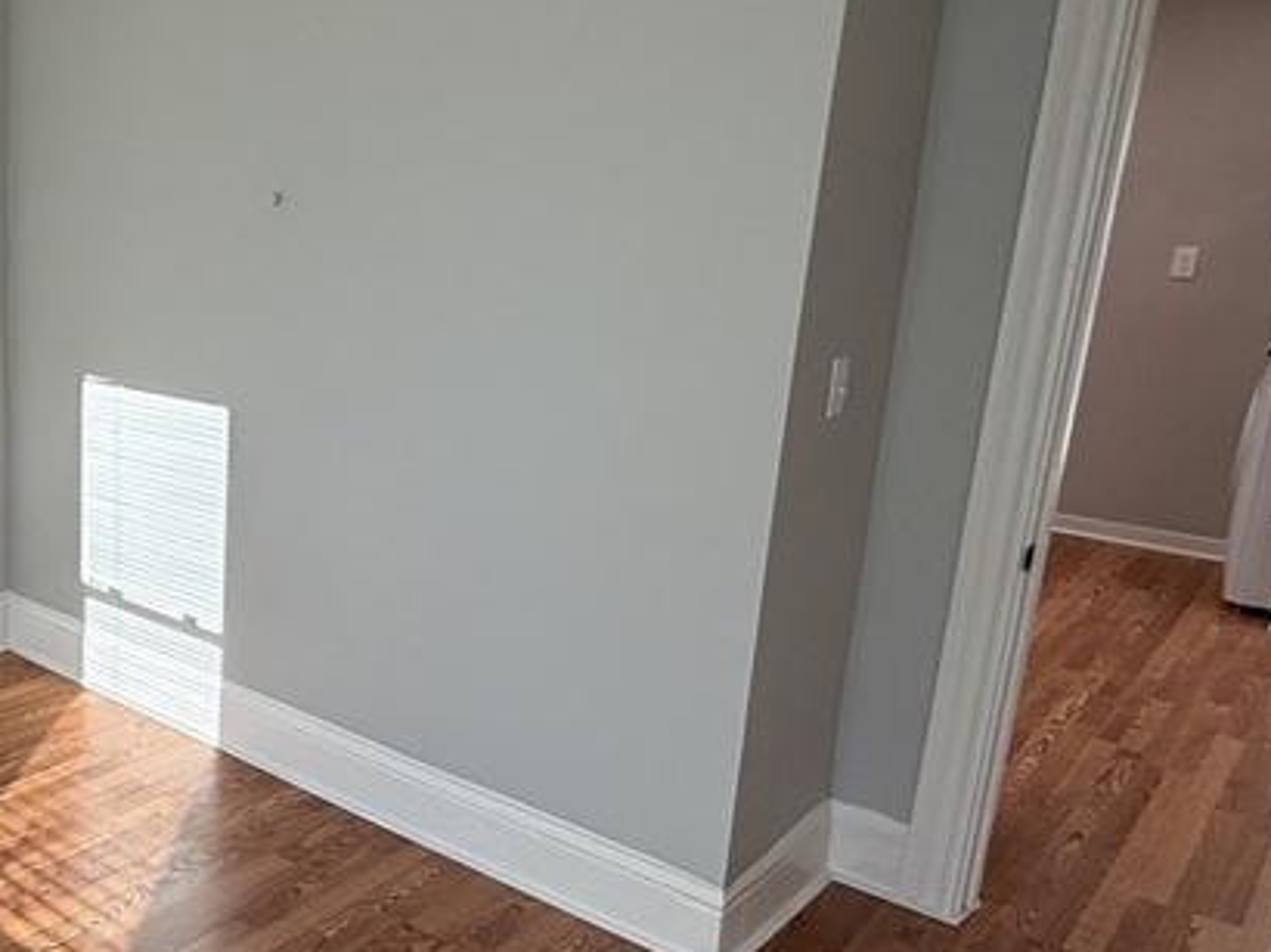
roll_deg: -0.8
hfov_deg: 48.2
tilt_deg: -14.8
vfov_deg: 40.7
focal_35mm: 35
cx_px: 174
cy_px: 487
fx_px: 1284
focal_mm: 2.22
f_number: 2.2
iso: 64
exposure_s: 1/99
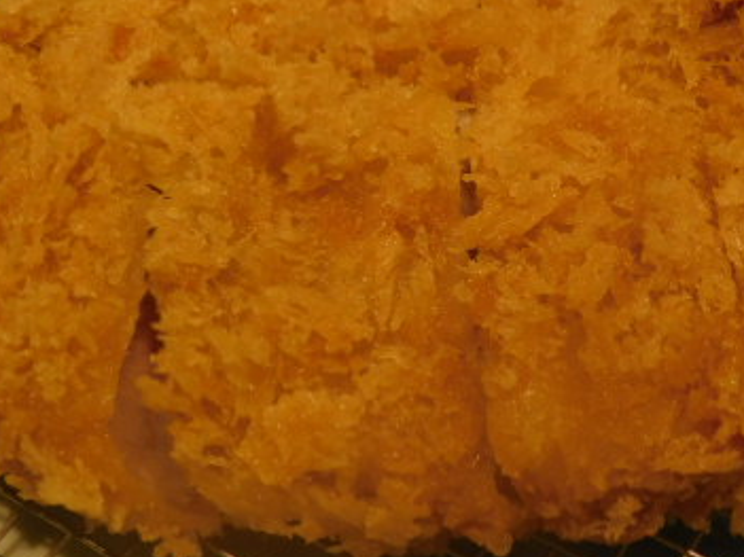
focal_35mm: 73
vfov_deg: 20.1
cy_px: 214
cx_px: 583
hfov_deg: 26.3
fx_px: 1568
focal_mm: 7.1
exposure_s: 1/40
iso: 125
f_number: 3.6
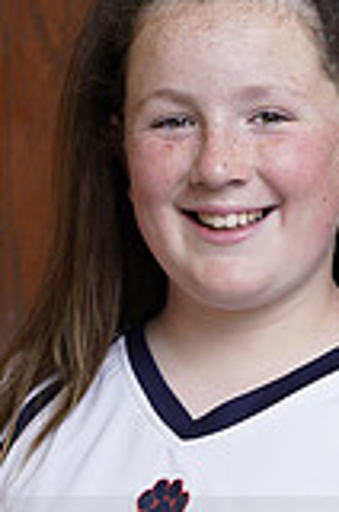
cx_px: 208
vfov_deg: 6.7
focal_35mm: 309
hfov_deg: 4.4
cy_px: 541
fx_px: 4383
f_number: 5.6
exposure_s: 1/250
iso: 200
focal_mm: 85
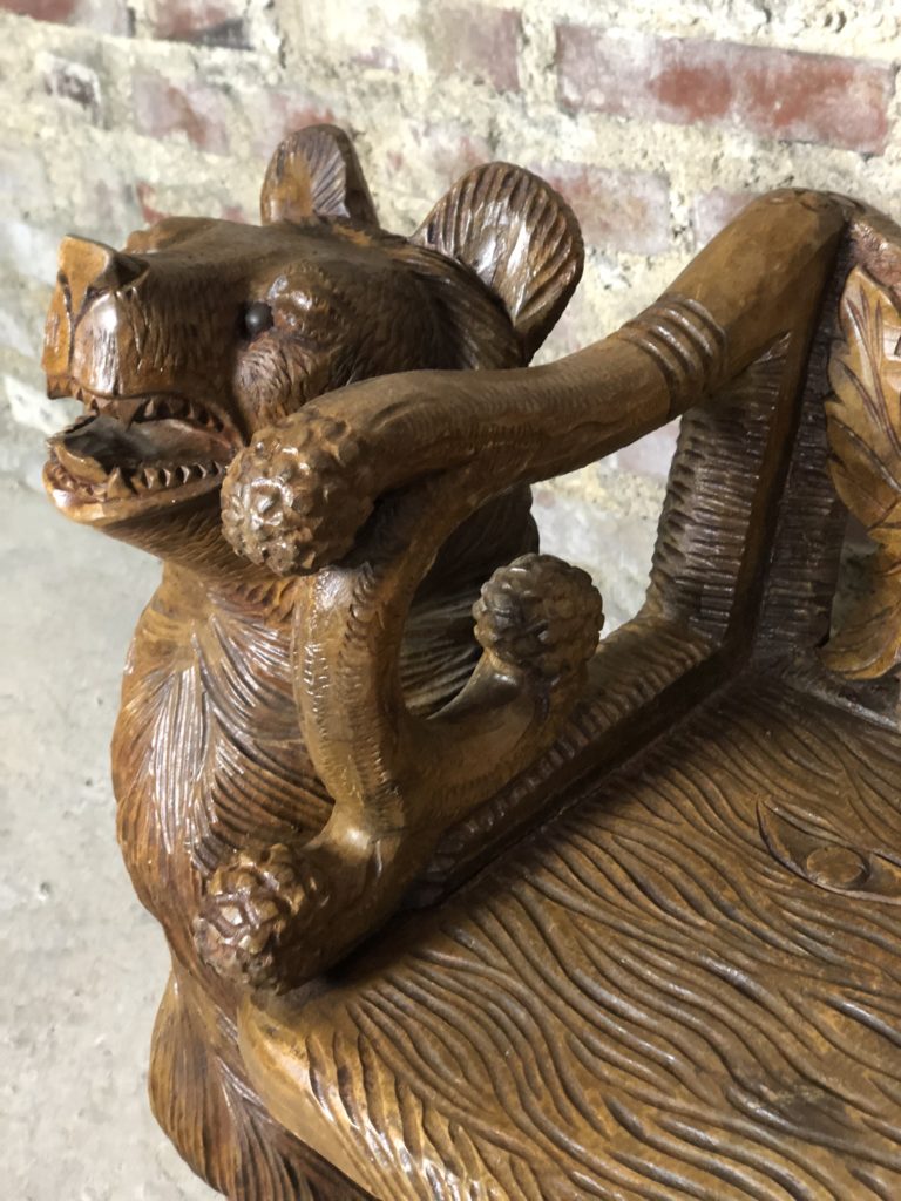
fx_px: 1805
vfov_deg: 36.8
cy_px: 600
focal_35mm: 52
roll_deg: +6.7
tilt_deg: -32.7
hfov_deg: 28.0
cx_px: 450
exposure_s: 1/9
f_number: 2.4
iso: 160
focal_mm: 6
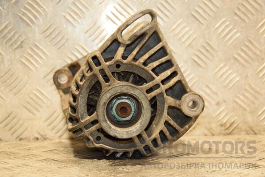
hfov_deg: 27.0
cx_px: 132
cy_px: 88
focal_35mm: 75
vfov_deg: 18.2
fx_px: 552
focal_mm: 50
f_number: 5
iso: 800
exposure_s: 1/100
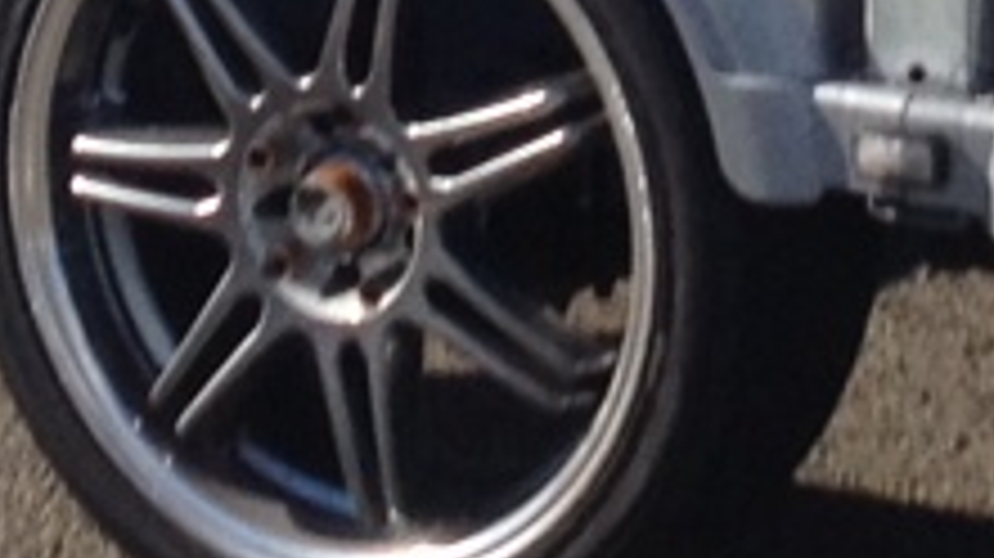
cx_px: 1039
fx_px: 7428
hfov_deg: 7.6
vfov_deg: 4.2
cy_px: -1102
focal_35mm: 282
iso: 64
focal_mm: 4.28
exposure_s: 1/1577
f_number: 2.4
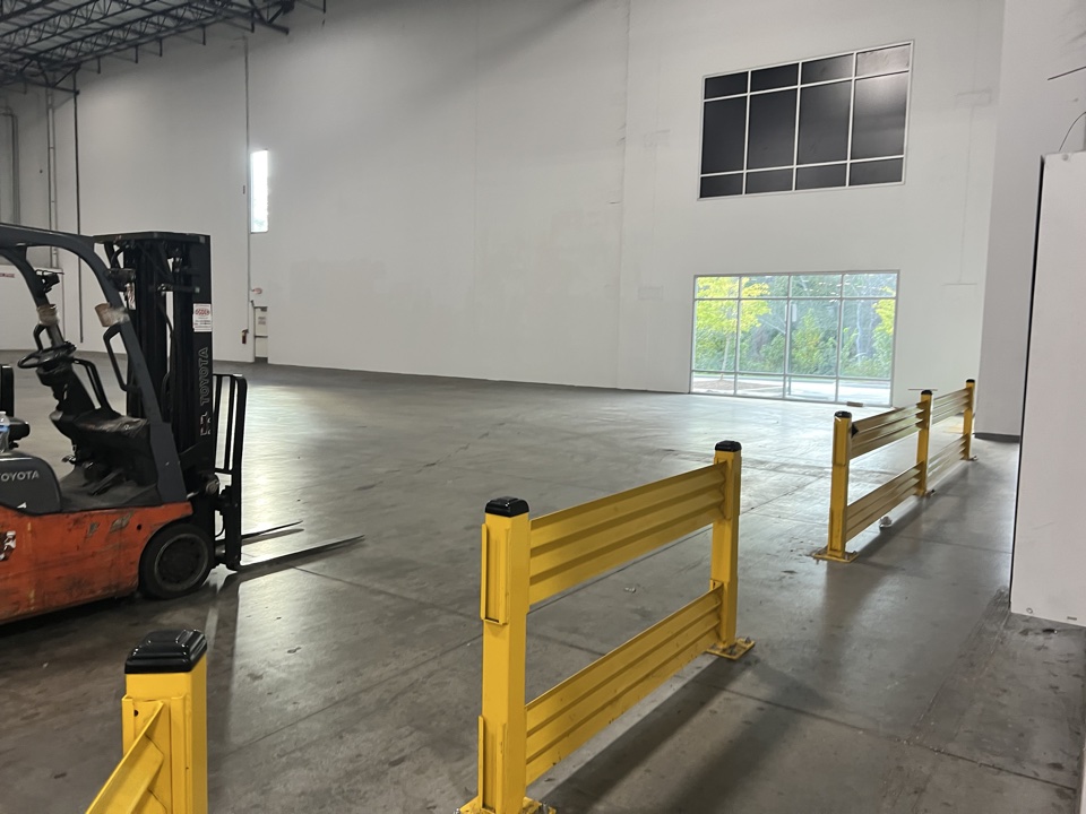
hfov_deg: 67.3
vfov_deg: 53.1
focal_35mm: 26
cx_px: 543
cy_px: 407
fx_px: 816
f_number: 1.5
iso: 100
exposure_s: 1/60
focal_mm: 5.7
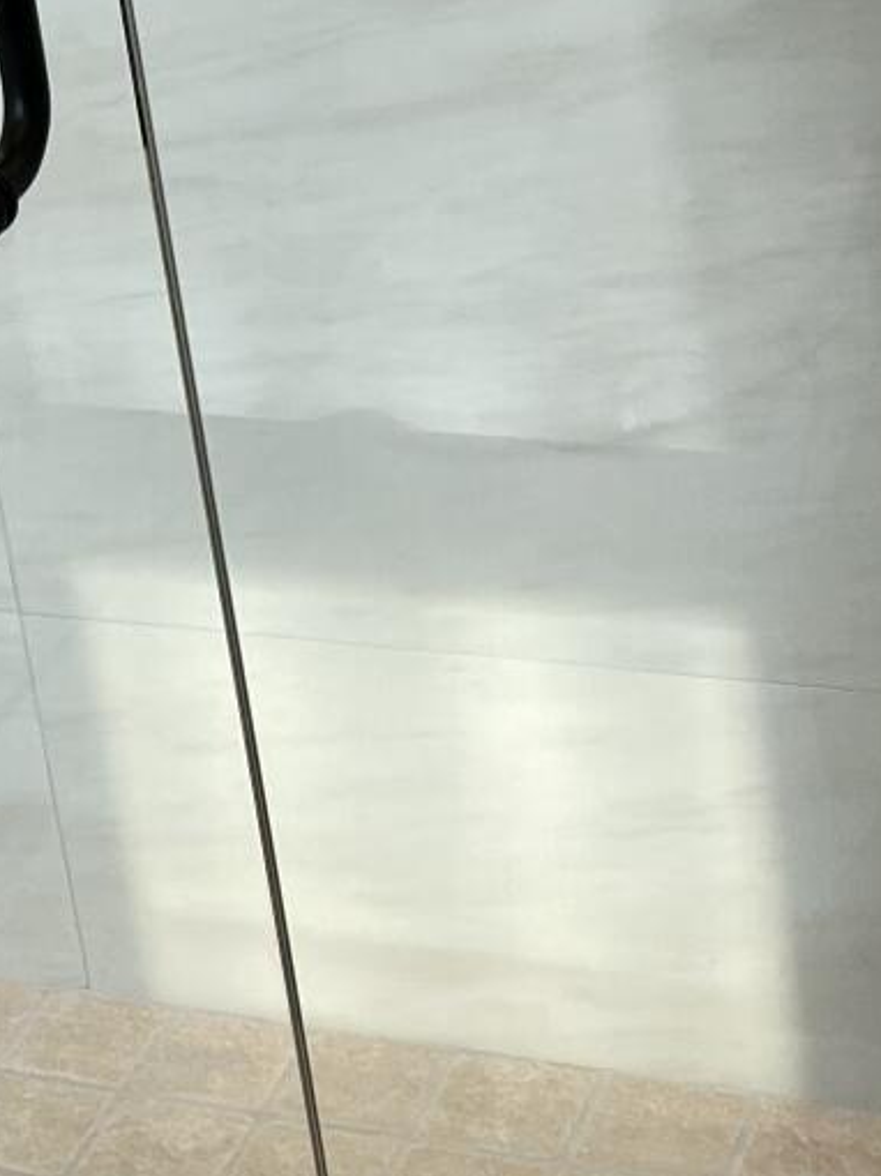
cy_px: -44
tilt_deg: -11.7
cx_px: -314
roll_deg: +12.6
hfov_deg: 13.9
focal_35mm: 102
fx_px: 3464
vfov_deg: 18.7
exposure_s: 1/120
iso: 50
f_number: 1.8
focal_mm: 4.25
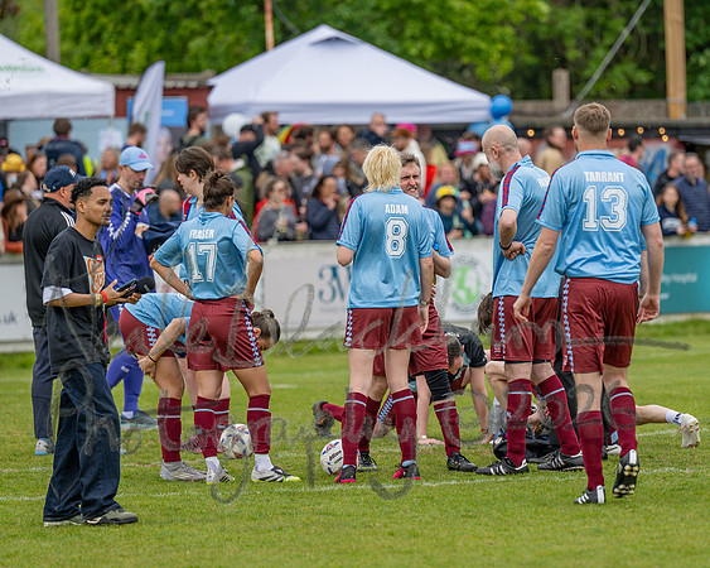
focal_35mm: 312
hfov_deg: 6.2
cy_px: 284
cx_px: 426
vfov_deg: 5.0
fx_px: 6556
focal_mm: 185
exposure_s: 1/1250
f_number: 2.8
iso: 125
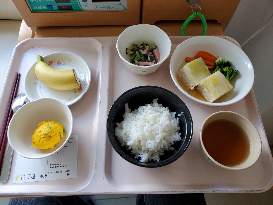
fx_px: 205
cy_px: 102
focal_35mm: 26
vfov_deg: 53.1
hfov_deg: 67.3
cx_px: 136
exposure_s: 1/100
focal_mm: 4.3
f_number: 2.4
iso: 100
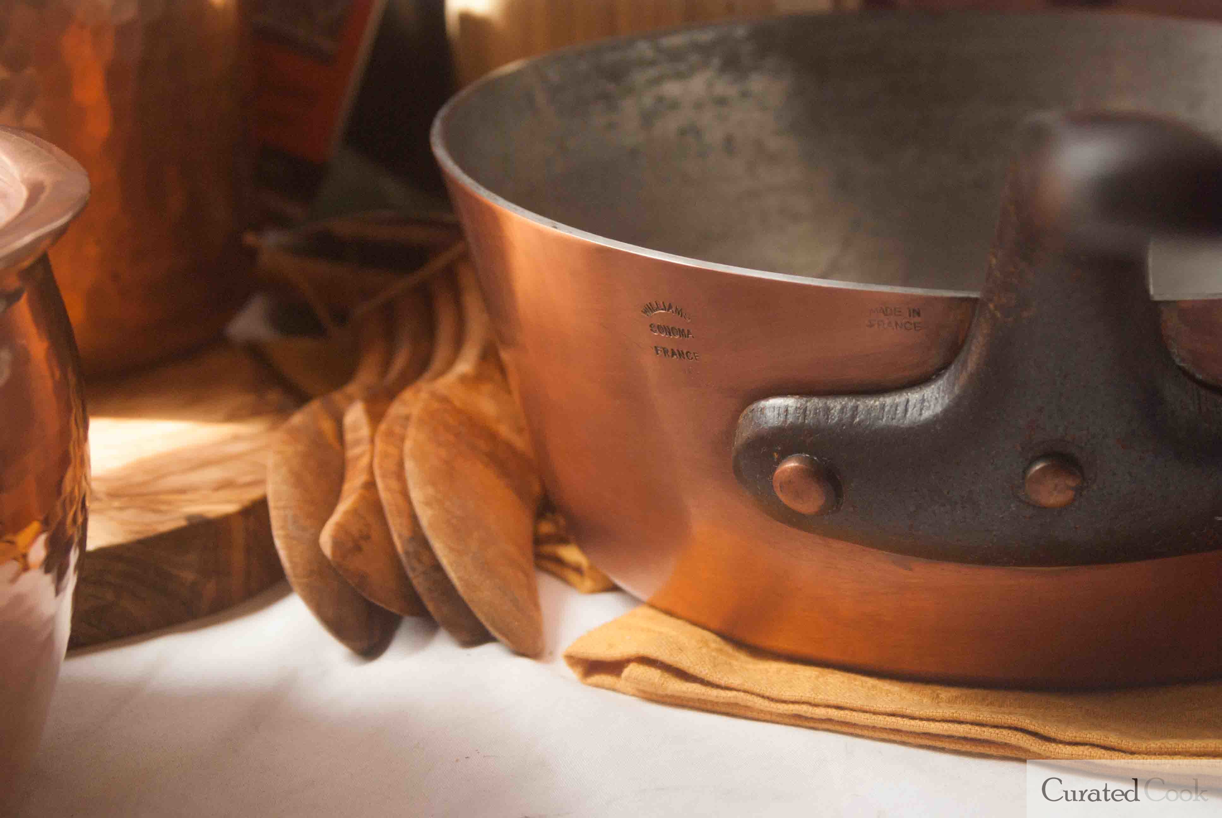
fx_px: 3059
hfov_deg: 22.6
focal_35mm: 90
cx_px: 611
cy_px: 409
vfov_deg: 15.2
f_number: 7.1
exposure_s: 1/200
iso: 400
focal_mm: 60
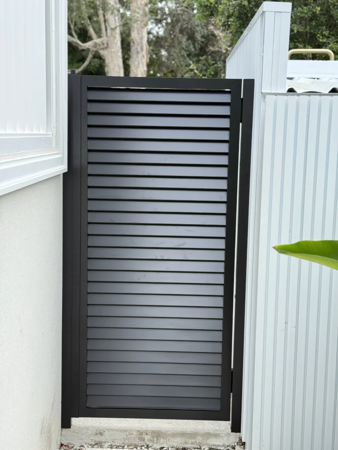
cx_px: 169
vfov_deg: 39.7
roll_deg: -2.6
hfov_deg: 30.3
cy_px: 225
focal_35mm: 48
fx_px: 625
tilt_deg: -8.9
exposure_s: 1/687
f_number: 1.78
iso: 100
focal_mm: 6.76
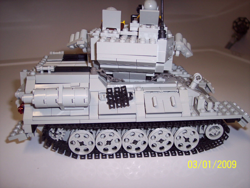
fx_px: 282
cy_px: 94
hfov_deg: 47.9
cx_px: 125
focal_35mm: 39
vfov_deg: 36.8
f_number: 2.8
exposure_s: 1/60
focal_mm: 8
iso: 100
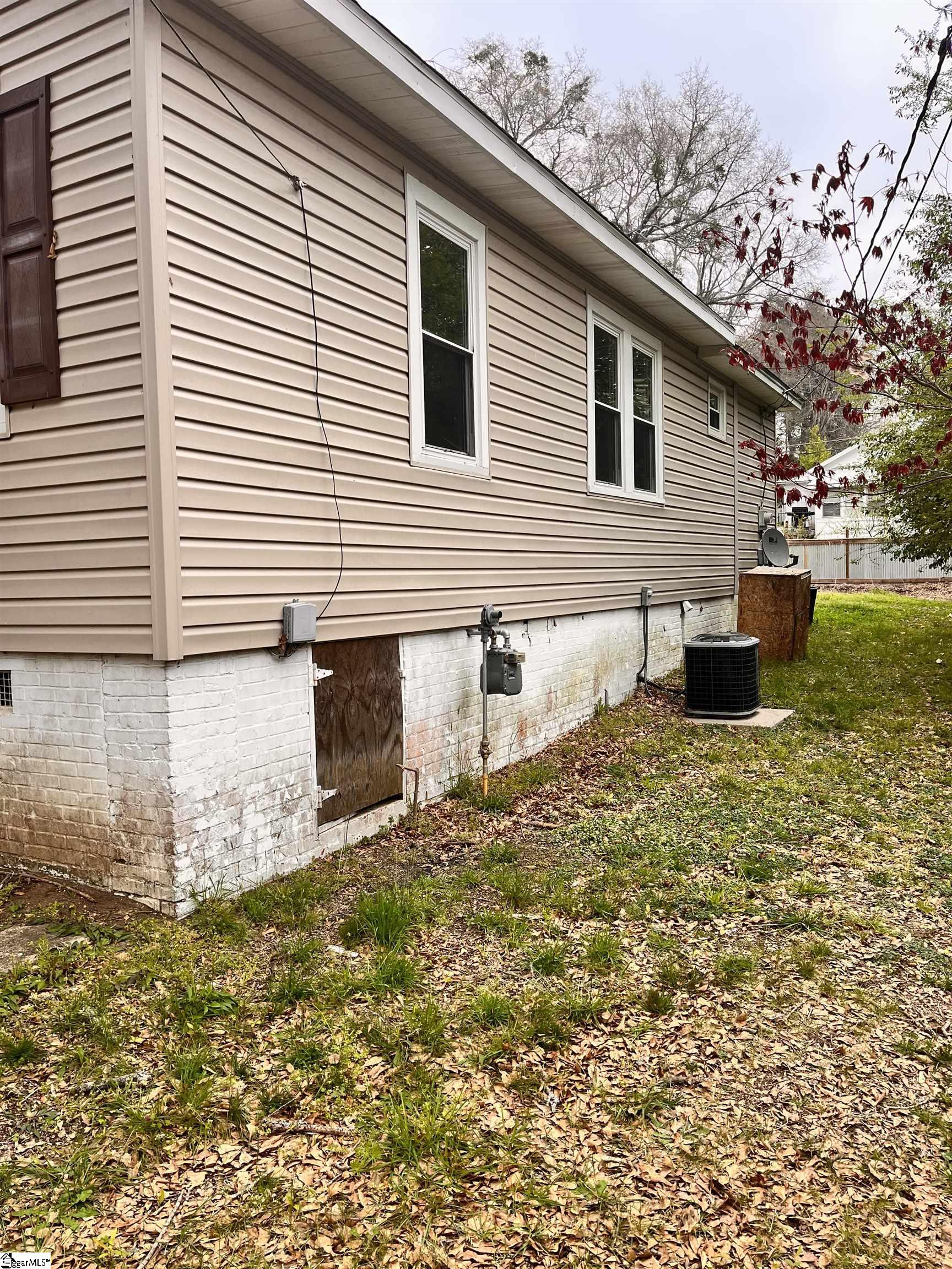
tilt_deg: -3.5
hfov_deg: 53.1
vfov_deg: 67.3
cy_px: 634
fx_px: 953
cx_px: 476
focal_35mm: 26
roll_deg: +2.8
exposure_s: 1/172
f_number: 1.6
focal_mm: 5.1
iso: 50
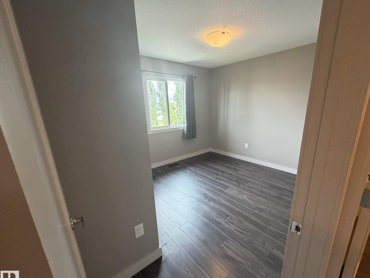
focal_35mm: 15
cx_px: 198
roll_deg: +1.8
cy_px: 148
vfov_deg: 81.7
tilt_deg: -14.1
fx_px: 160
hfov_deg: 98.0
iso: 250
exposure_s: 1/60
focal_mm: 2.22
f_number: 2.2
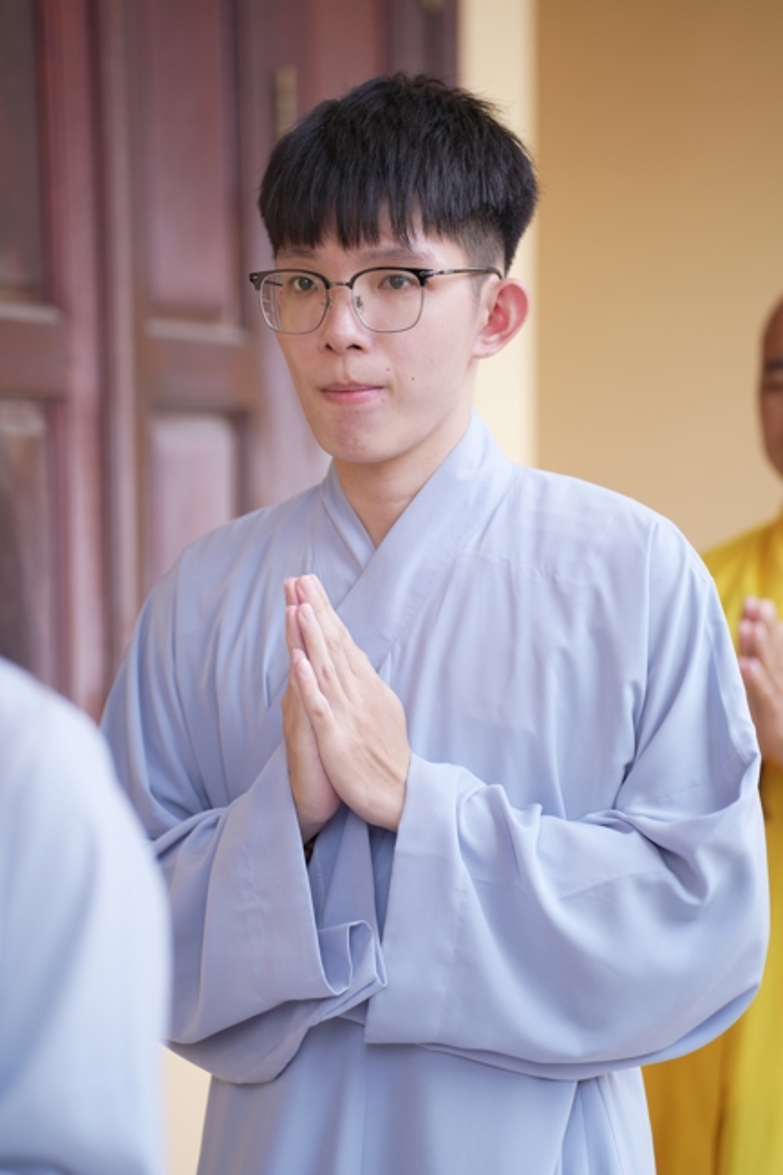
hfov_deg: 12.9
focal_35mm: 106
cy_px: 588
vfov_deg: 19.3
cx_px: 392
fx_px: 3460
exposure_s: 1/200
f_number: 2.8
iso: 125
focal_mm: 106
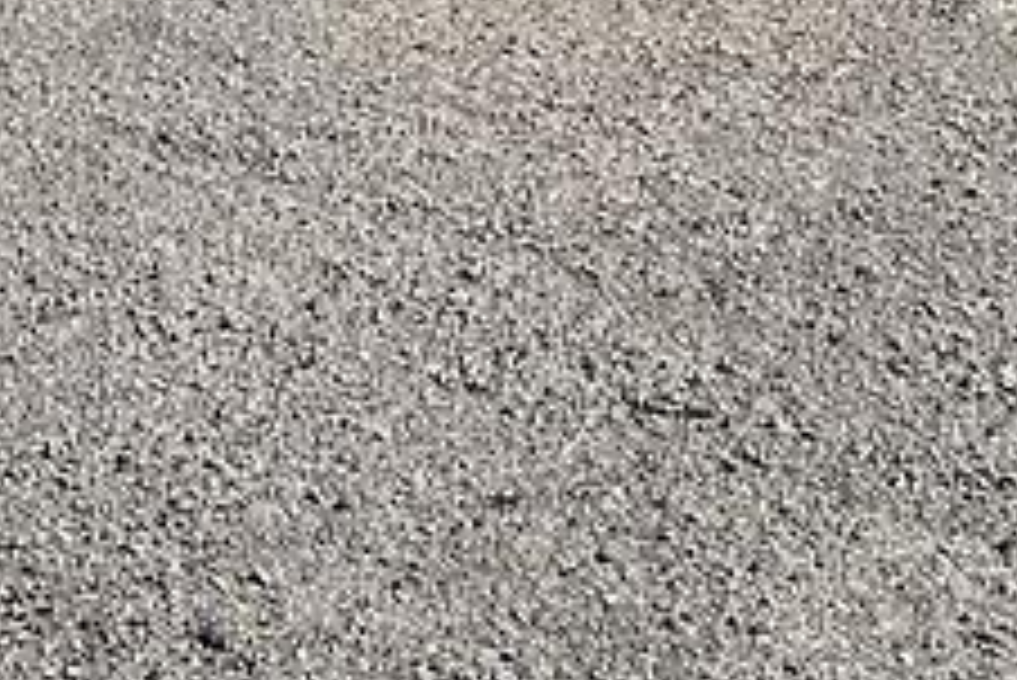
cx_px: 472
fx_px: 3646
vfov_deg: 9.4
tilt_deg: -1.4
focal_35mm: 129
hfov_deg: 15.9
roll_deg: -1.9
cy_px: -991
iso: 50
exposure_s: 1/6579
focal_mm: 5.7
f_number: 1.5
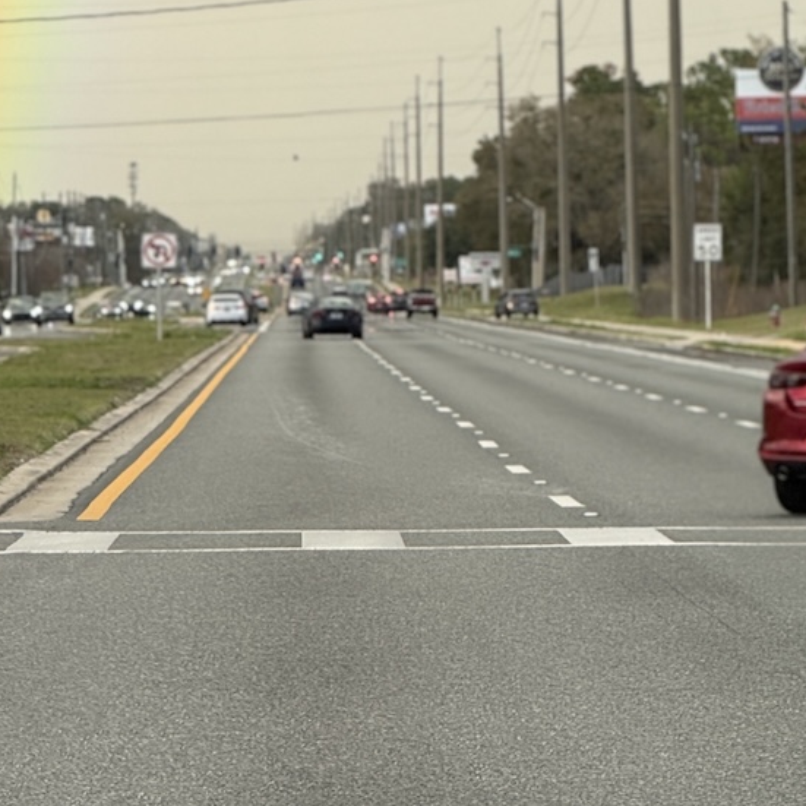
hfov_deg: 5.7
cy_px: 287
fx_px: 8114
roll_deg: +0.4
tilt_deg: -2.1
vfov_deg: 5.7
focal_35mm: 308
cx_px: 155
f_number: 2.8
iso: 50
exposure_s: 1/144
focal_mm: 15.66
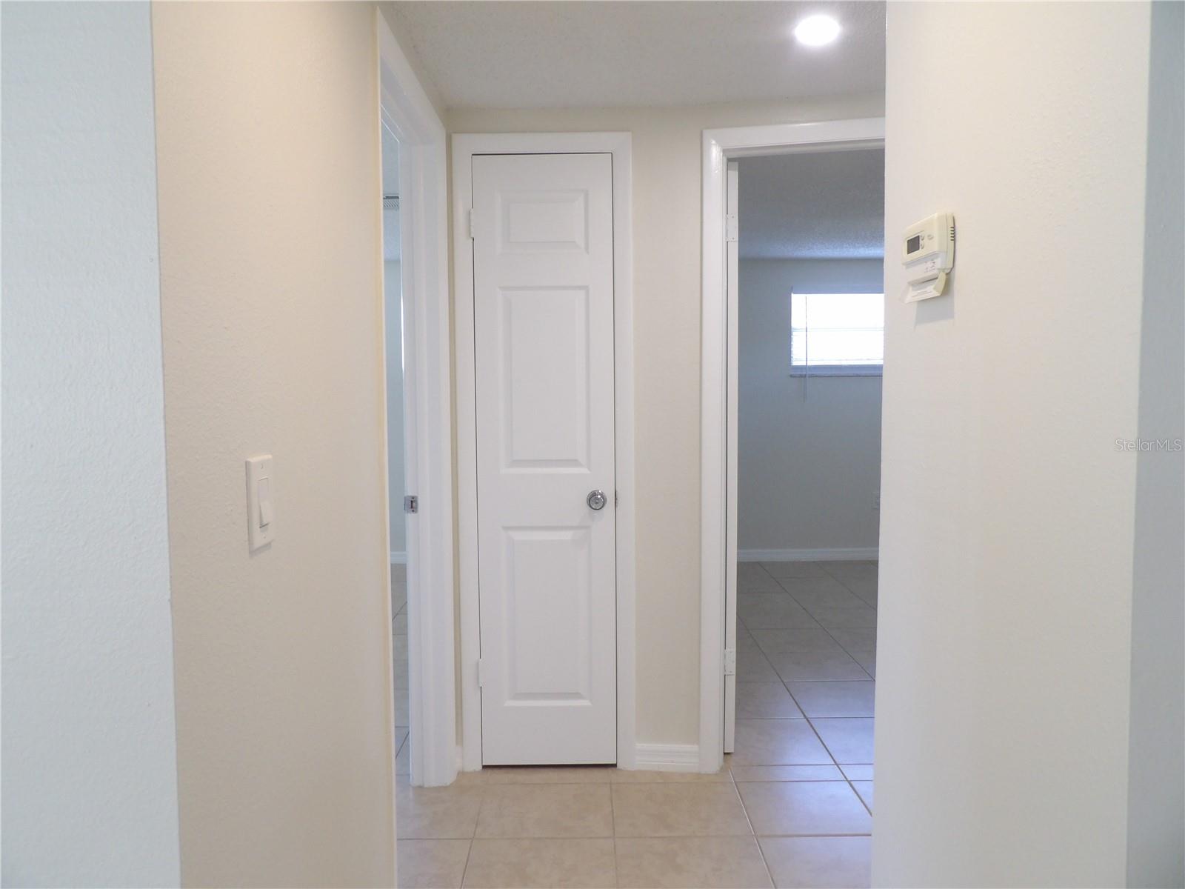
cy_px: 444
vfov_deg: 56.8
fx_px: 822
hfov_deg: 71.6
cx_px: 592
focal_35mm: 24
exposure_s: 1/33
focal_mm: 4.3
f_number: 3.2
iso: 192
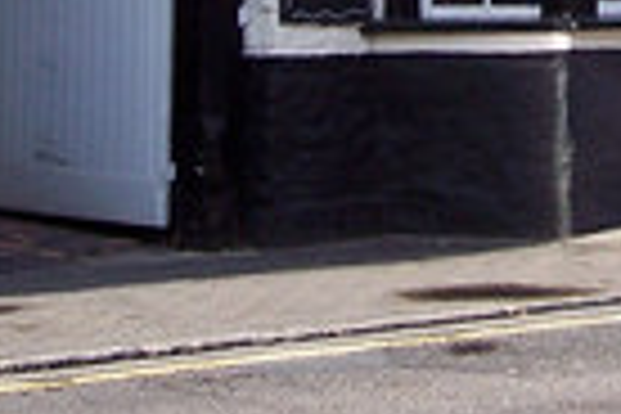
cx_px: 562
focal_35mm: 188
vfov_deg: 6.9
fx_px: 3243
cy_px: -544
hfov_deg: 10.9
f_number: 3.4
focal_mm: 8
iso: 100
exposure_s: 1/350
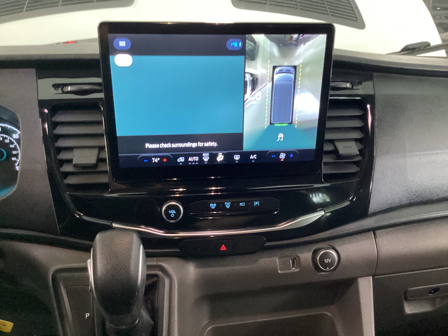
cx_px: 224
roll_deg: -0.4
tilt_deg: -24.5
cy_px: 168
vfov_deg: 45.4
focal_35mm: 31
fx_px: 401
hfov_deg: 58.4
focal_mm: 3.3
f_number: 2.4
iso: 640
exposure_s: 1/30
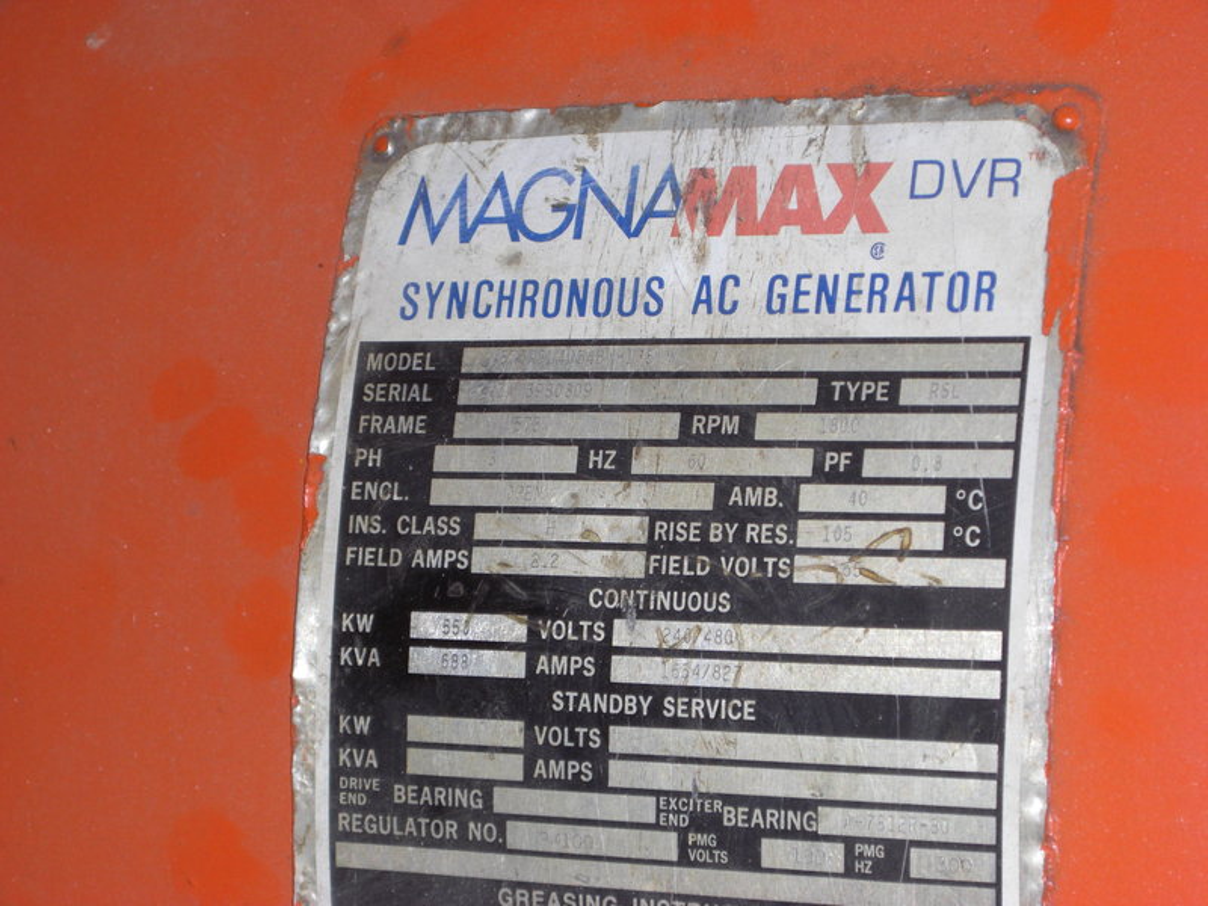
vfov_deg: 13.0
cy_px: 453
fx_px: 3978
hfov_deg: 17.3
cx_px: 604
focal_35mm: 114
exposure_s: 1/60
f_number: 5.2
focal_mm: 18.6
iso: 100
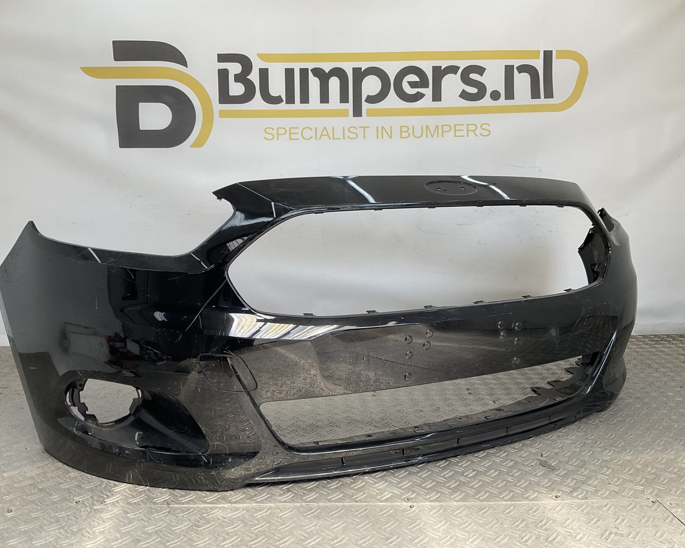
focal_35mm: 31
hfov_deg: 57.1
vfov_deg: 47.1
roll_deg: +0.9
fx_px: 628
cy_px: 276
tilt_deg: -9.1
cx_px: 321
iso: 16
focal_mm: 3
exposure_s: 1/250
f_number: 1.8
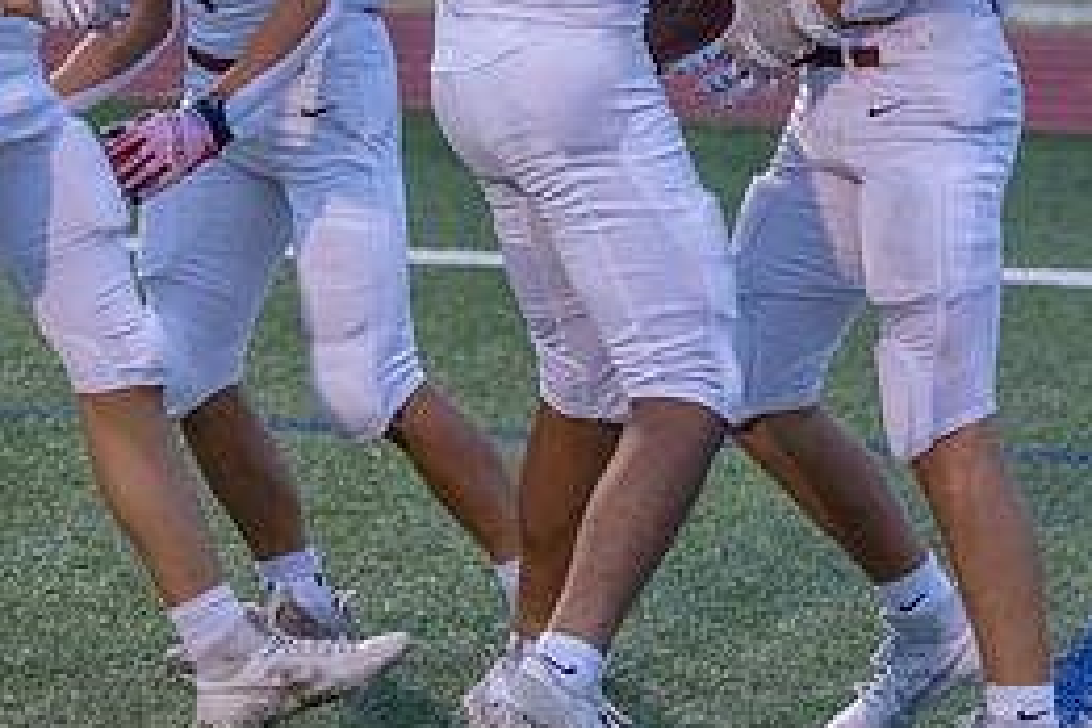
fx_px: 6733
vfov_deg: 6.2
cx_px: 874
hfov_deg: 9.2
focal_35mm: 222
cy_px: -44
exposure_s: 1/1000
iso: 8000
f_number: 5.6
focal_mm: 100
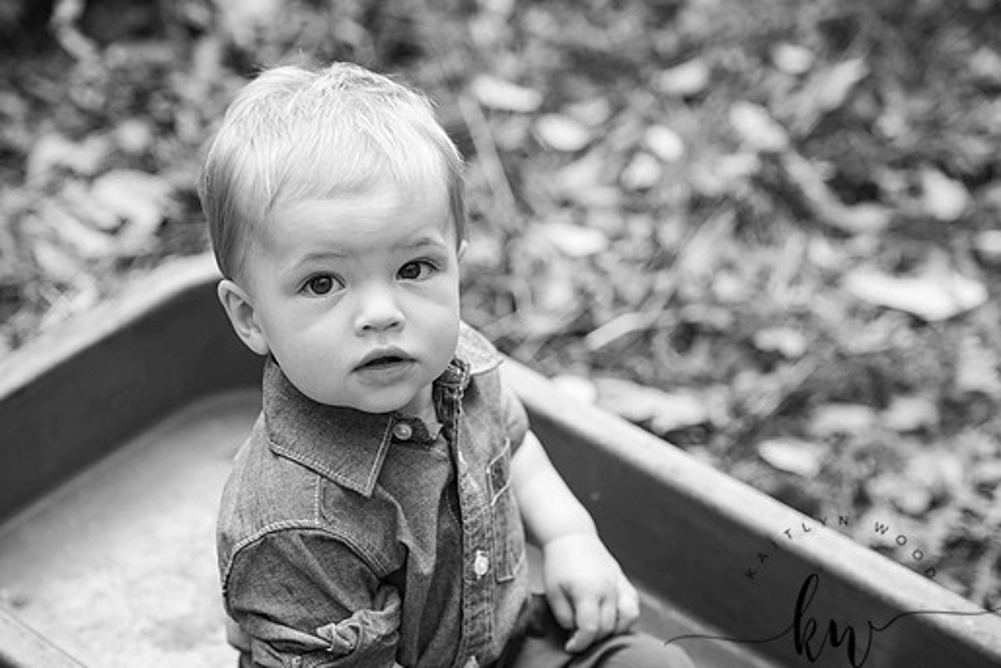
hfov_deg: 21.0
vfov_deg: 14.1
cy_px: 373
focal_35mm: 97
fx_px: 2698
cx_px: 452
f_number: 3.5
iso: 640
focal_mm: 86
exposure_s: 1/200
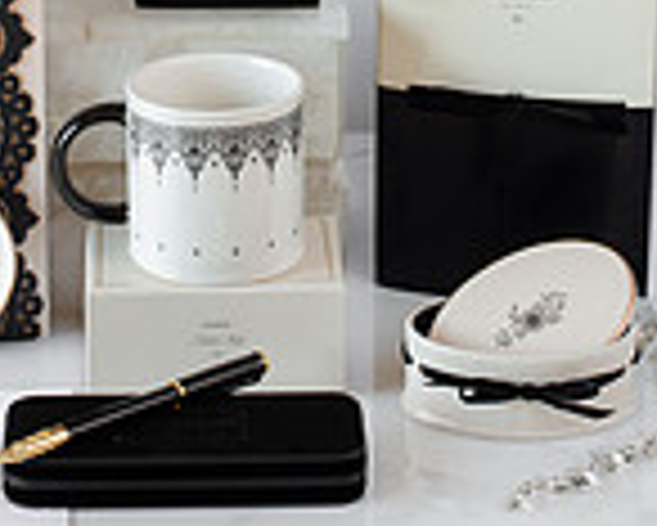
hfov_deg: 13.3
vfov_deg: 10.4
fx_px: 2821
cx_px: 207
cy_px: -198
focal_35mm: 145
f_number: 13
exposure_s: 1/5
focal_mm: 50
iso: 200
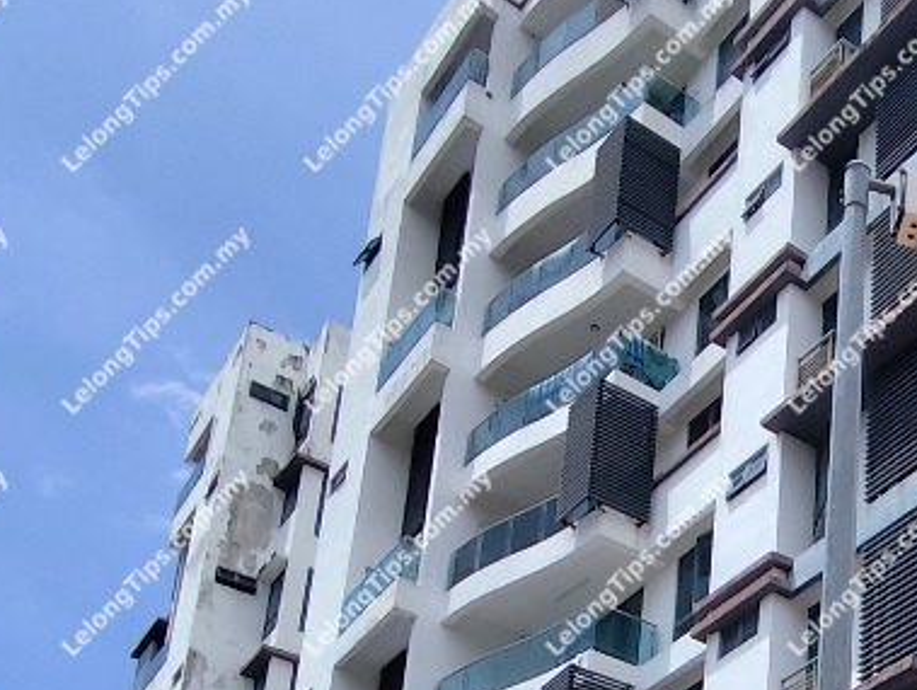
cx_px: 829
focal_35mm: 53
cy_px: 856
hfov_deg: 34.1
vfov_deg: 24.6
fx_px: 1405
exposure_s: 1/2182
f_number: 2.2
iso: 50
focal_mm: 1.65
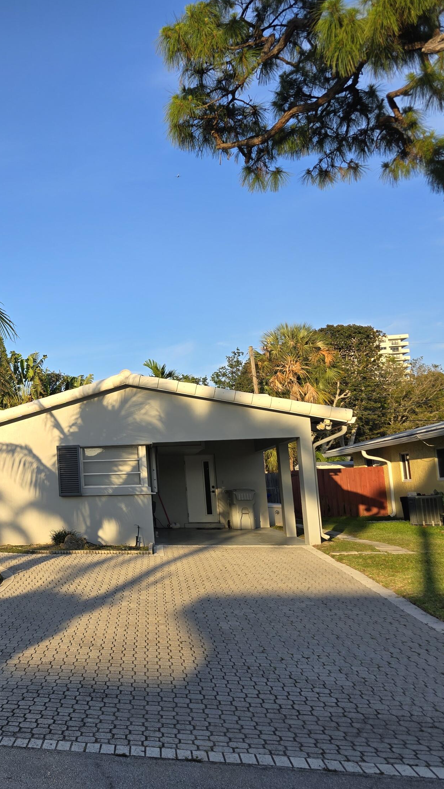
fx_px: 711
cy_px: 396
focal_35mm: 34
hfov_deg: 30.4
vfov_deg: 58.0
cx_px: -62
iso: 12
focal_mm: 6.3
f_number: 1.7
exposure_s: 1/390
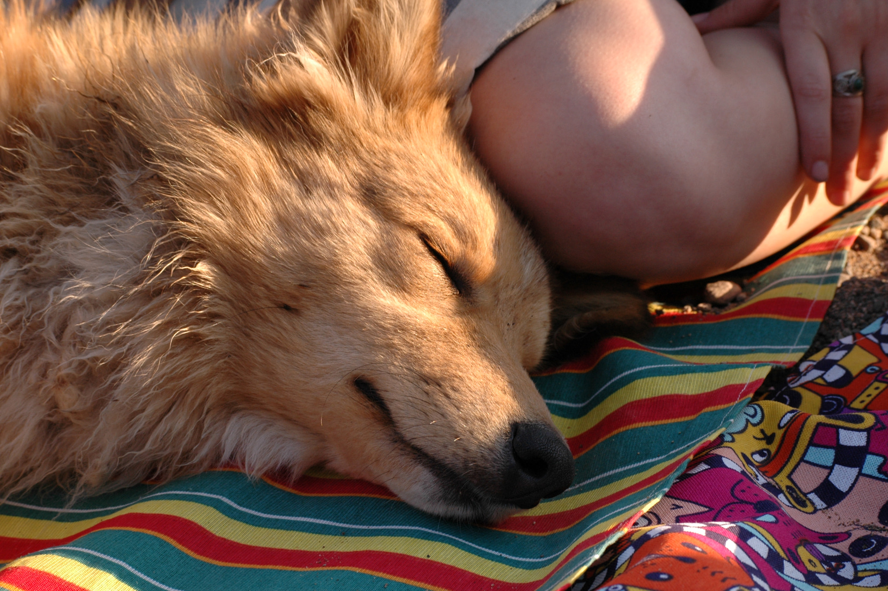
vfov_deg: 16.5
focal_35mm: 82
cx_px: 444
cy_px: 296
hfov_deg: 24.6
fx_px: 2033
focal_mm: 55
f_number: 9
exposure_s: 1/125
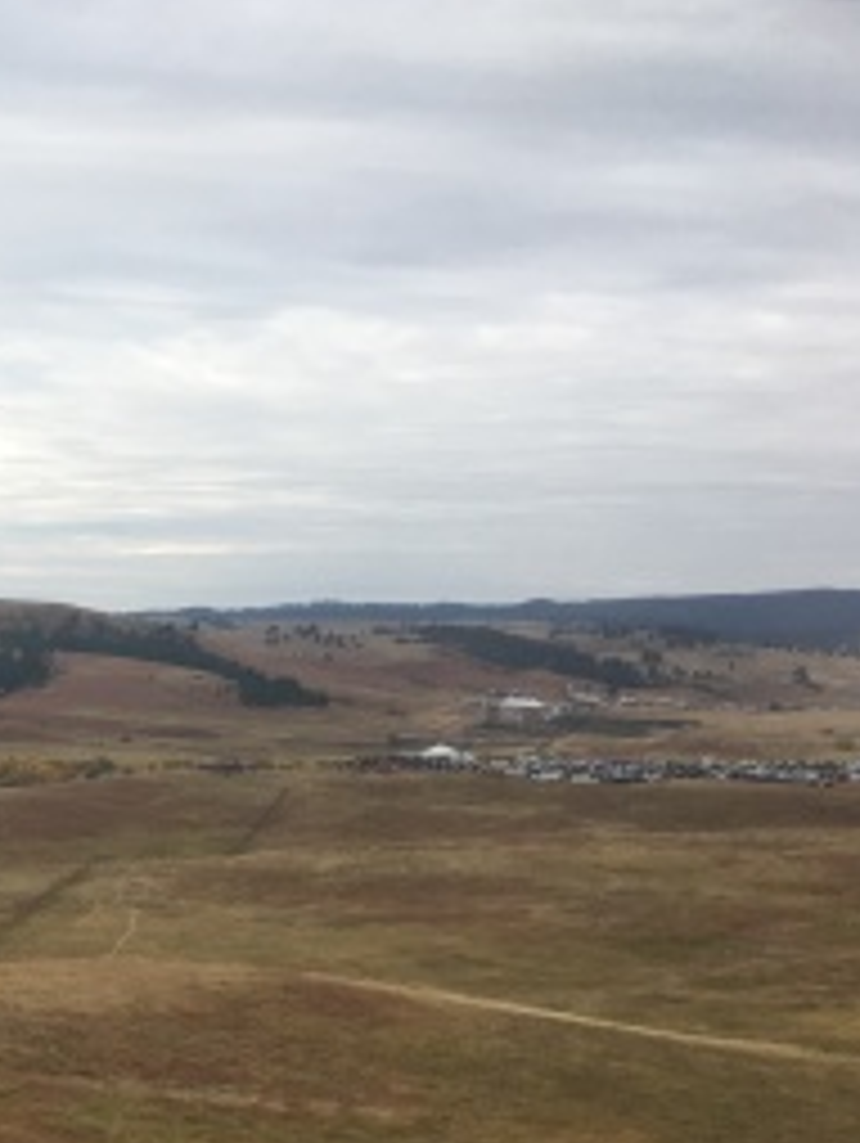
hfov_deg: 17.5
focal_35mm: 73
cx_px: -536
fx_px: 2414
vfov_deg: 26.1
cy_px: 927
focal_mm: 4.15
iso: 25
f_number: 2.2
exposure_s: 1/215
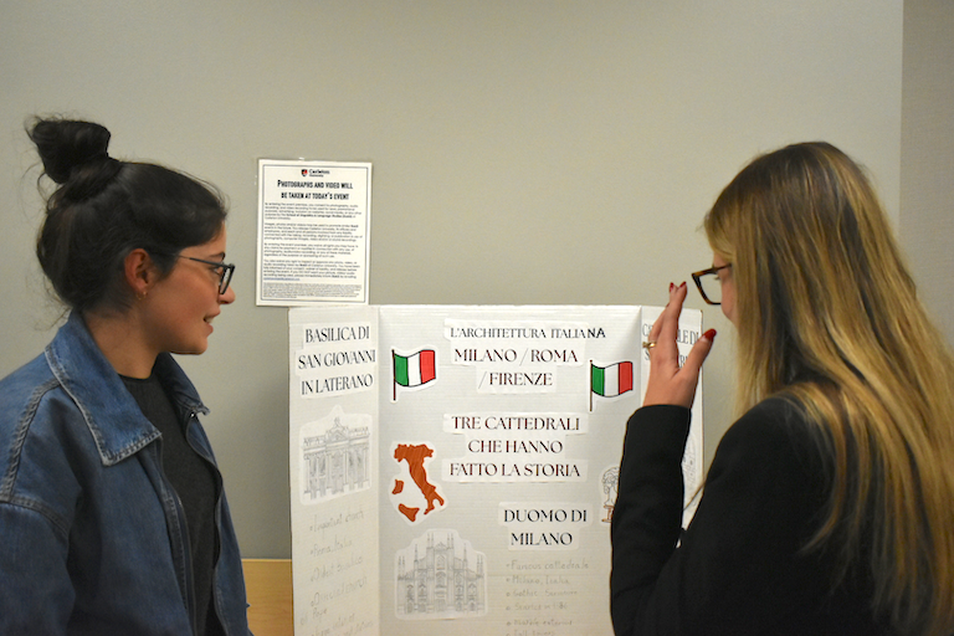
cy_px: 318
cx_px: 477
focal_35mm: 39
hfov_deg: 49.6
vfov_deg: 34.2
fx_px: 1033
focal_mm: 26
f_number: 4
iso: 2200
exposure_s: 1/500
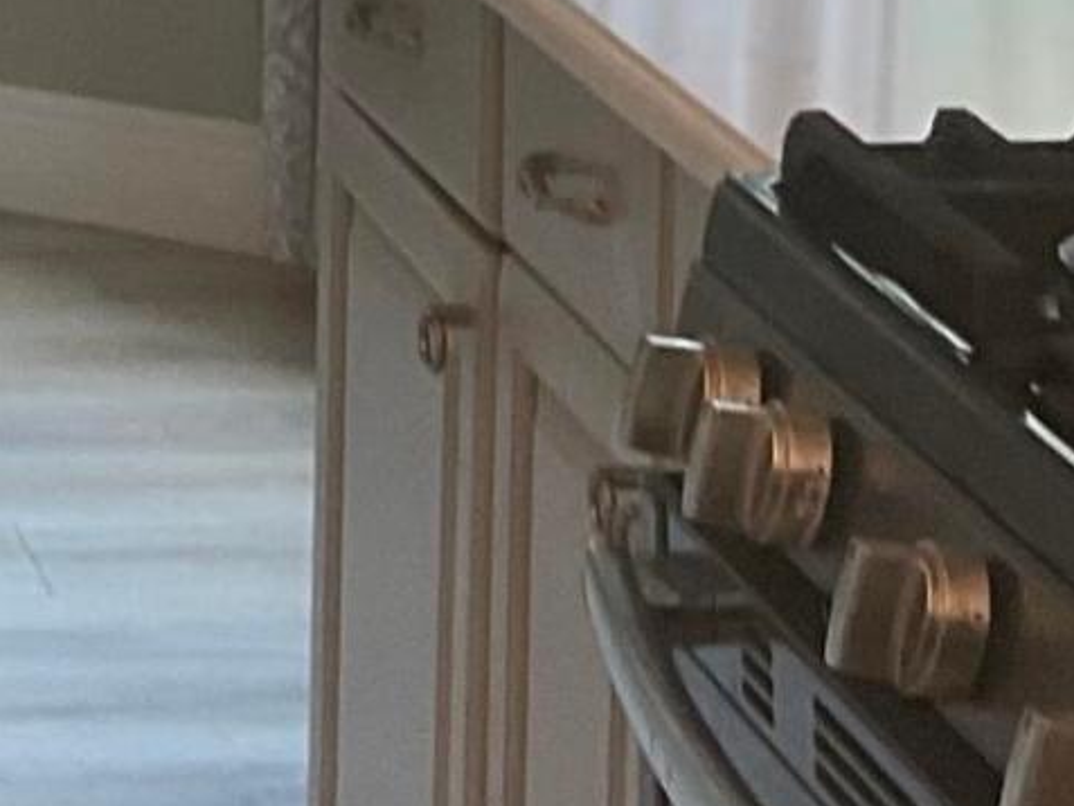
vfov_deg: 8.3
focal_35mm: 175
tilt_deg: -10.4
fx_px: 5431
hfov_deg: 10.5
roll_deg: +0.7
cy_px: -342
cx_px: -1011
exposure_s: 1/50
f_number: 1.8
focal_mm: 3
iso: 50
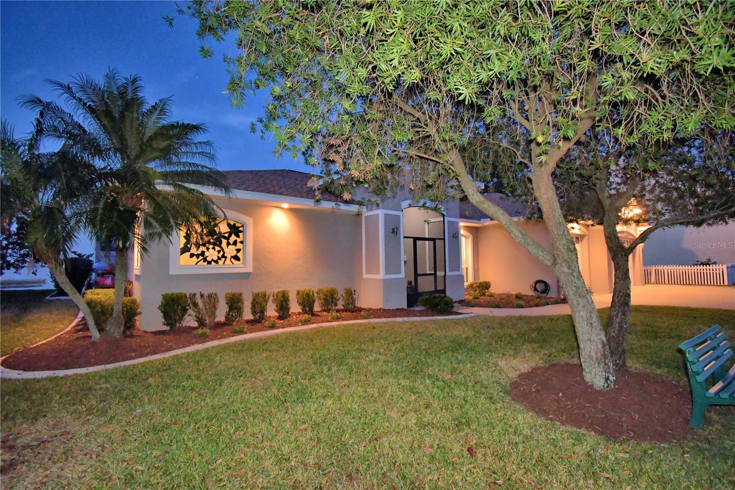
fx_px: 306
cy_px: 245
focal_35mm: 15
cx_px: 368
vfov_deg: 77.3
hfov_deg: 100.4
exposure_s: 1/30
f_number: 4.5
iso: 3200
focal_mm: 10
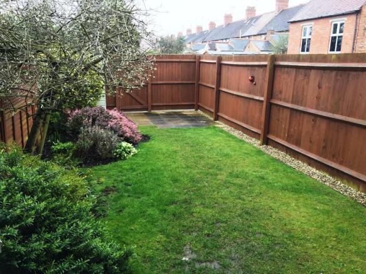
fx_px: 307
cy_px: 137
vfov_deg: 48.2
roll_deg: -1.0
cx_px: 183
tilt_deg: -14.5
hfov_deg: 61.7
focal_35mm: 29
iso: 25
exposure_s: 1/100
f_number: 2.2
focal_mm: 4.15
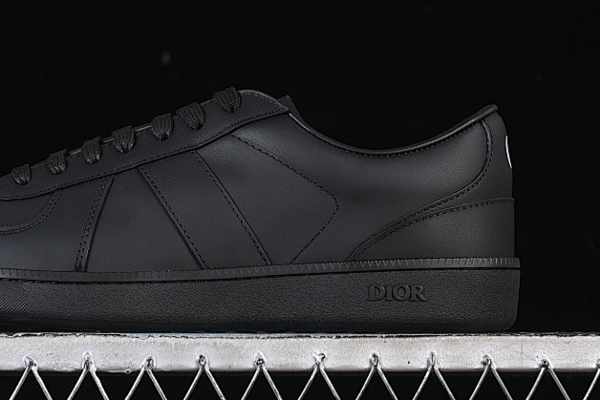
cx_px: 190
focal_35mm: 129
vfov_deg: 10.6
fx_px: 2150
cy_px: 121
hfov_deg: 15.8
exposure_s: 1/50
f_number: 6.3
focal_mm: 50
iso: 160
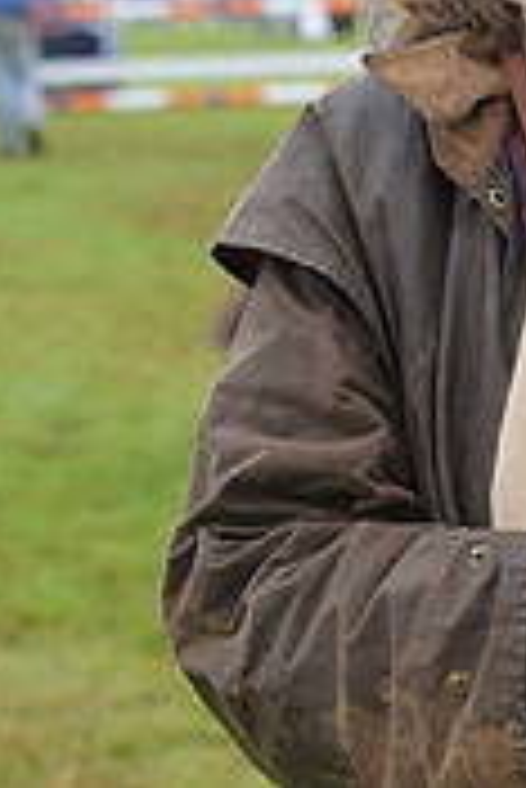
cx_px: 1133
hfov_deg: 5.8
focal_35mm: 232
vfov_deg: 8.8
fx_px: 5074
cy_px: -79
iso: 900
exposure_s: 1/800
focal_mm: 70
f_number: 5.6
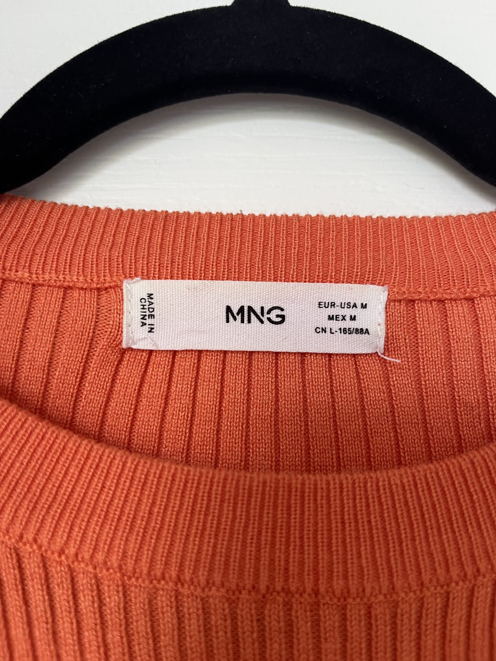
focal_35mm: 26
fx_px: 497
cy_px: 330
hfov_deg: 53.1
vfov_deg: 67.3
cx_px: 248
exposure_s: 1/99
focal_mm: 5.1
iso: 125
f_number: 1.6
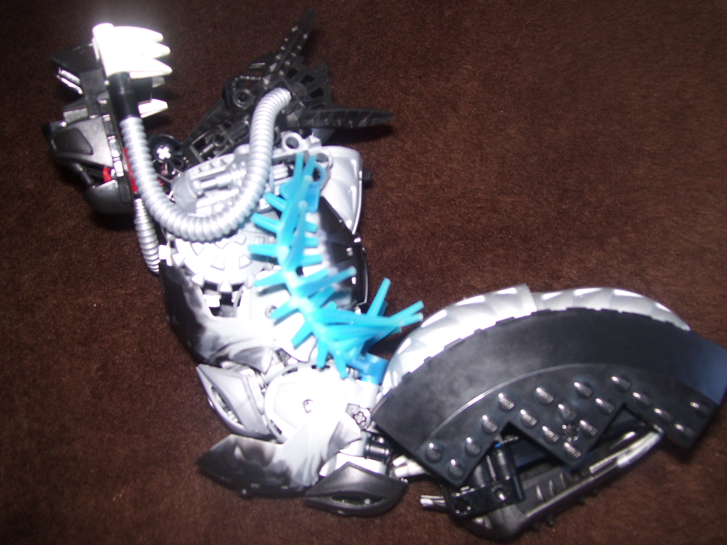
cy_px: 272
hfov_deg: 51.4
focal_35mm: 36
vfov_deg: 39.7
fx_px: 756
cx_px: 364
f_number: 2.7
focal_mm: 6
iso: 80
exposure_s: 1/60
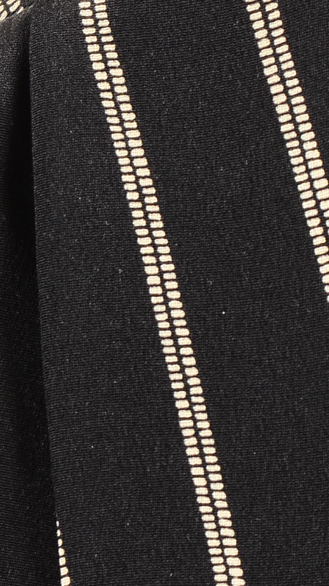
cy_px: 531
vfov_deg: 7.6
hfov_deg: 4.3
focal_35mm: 284
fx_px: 4402
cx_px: 9
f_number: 10
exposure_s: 1/60
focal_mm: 55
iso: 320
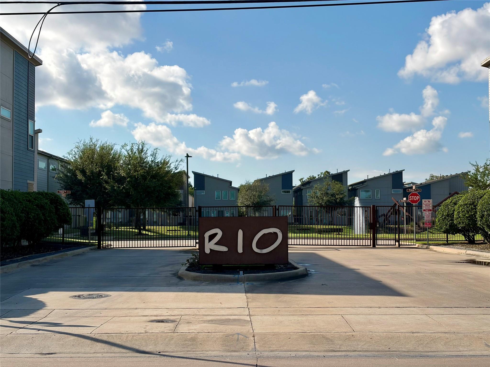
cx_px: 245
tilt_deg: +3.2
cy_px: 184
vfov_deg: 28.0
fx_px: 736
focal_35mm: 52
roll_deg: +0.6
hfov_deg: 36.8
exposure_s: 1/4975
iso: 32
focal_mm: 5.96
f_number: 1.6
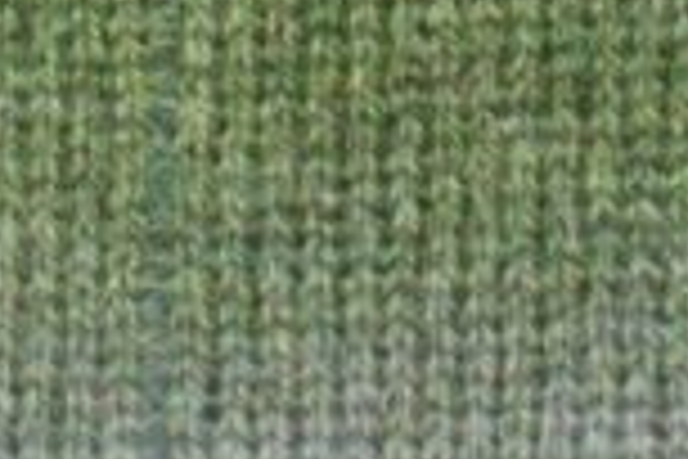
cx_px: 544
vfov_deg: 4.9
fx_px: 5255
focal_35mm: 275
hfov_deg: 7.5
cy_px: -655
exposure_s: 1/60
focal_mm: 28
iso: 400
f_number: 5.6
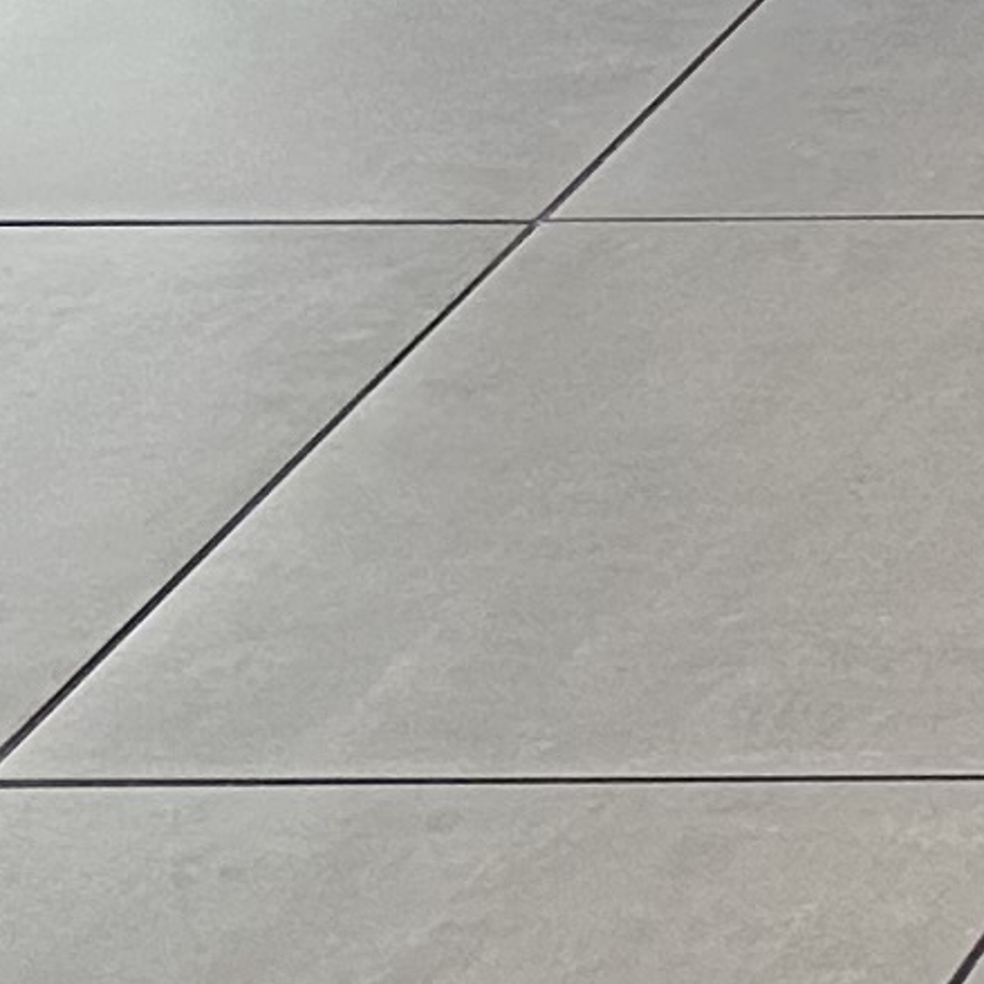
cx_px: 3840
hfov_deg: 7.0
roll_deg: +0.9
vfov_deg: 7.5
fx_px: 6271
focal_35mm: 195
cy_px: -2329
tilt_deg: -5.8
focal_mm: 6.86
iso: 80
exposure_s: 1/333
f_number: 1.78
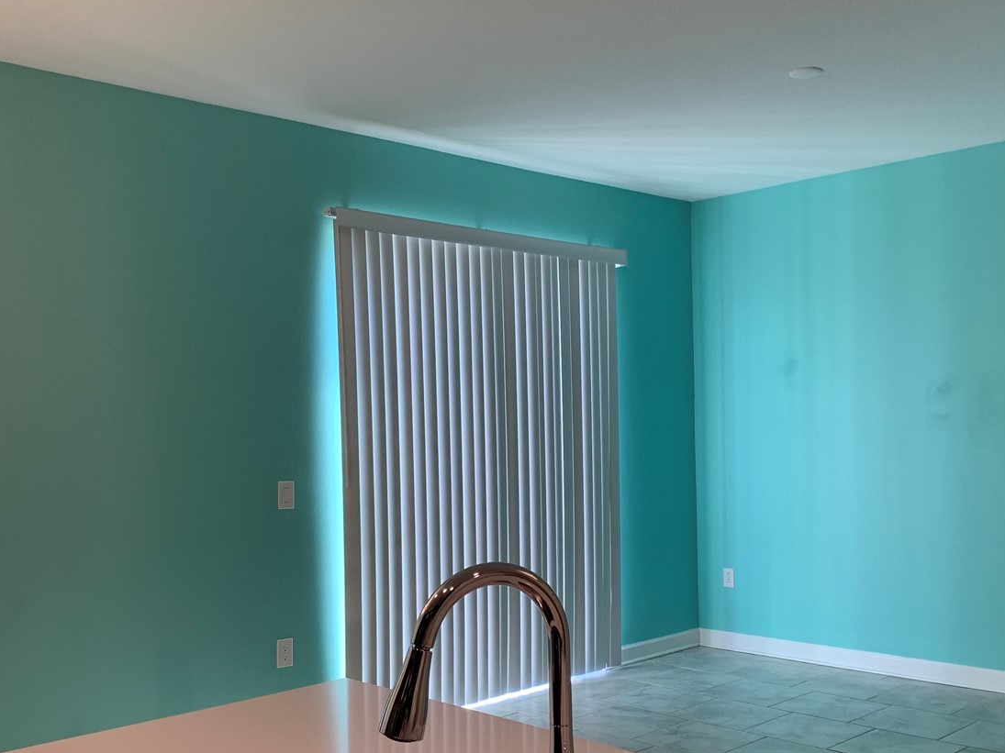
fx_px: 1103
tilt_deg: -2.1
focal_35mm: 38
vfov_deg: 37.6
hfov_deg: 48.9
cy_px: 453
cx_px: 556
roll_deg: +1.4
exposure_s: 1/60
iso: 50
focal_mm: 4.25
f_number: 1.8
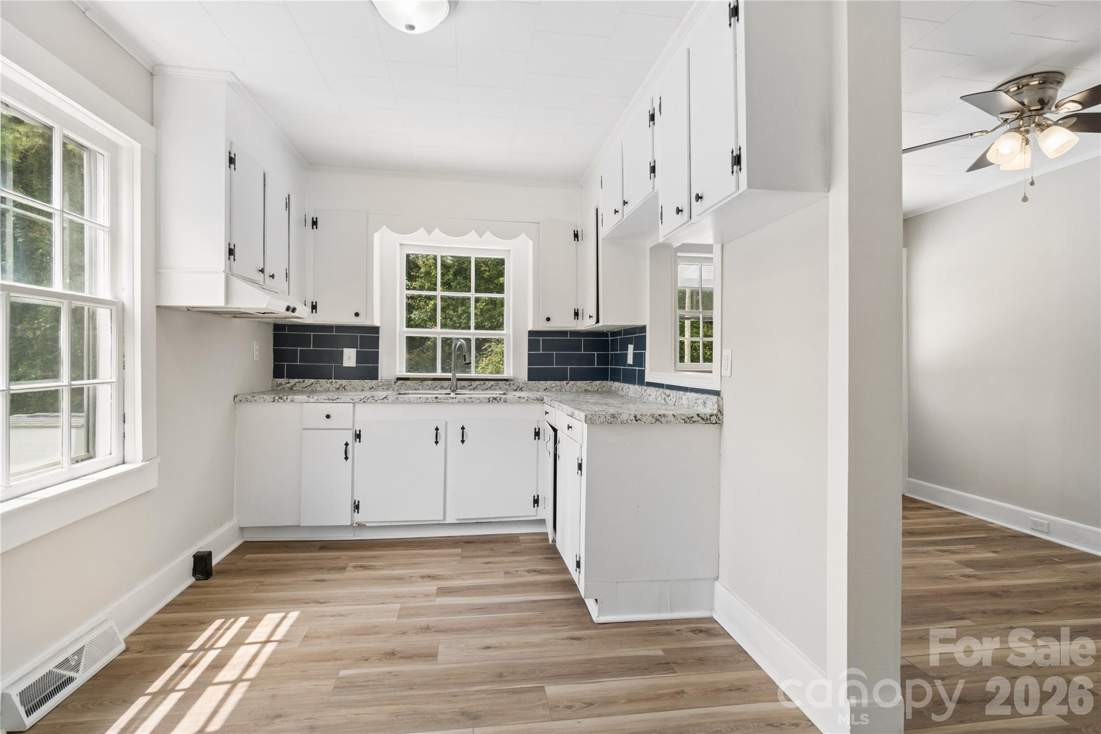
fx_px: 505
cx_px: 550
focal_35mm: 16
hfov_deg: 95.0
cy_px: 367
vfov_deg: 72.0
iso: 100
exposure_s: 1/40
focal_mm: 11
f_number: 7.1
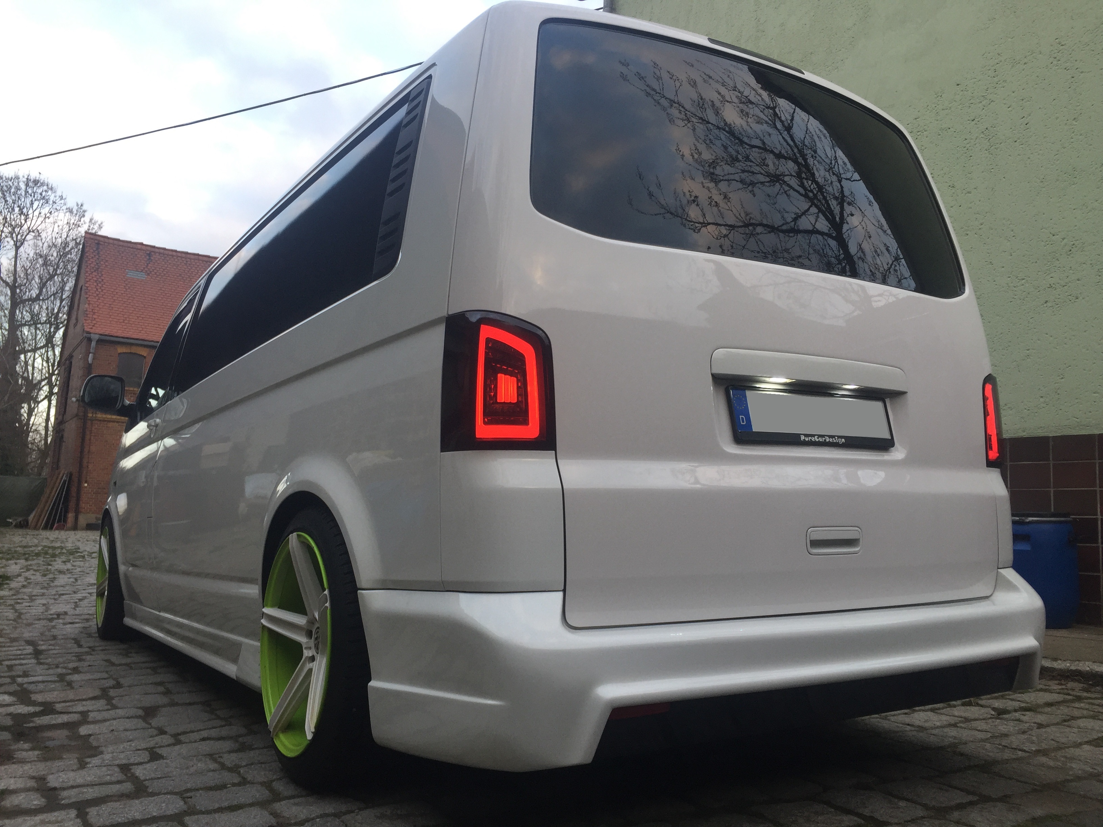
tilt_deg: +6.9
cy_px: 414
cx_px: 552
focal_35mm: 29
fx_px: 924
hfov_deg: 61.7
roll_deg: -3.3
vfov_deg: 48.2
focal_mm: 4.15
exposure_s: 1/100
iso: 32
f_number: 2.2
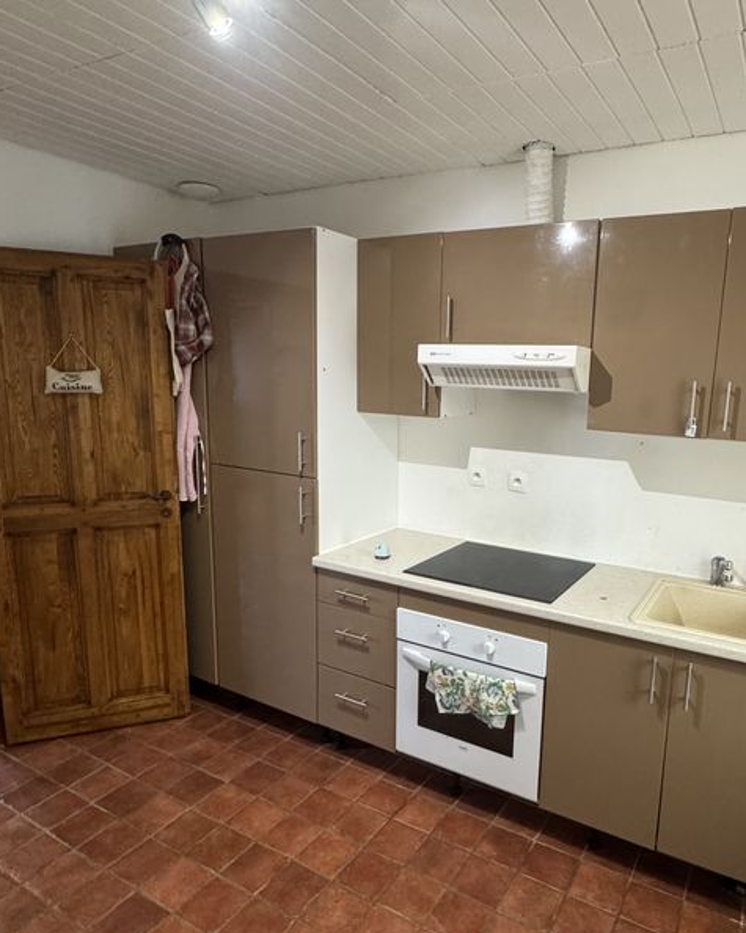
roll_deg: -0.8
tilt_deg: -8.7
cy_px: 484
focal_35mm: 23
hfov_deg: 60.2
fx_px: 635
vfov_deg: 72.6
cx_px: 457
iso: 500
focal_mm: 2.22
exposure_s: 1/60
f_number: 2.2
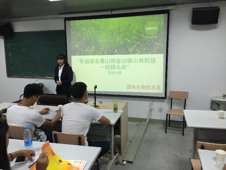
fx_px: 189
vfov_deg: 48.2
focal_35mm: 29
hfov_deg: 61.7
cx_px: 113
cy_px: 85
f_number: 2.2
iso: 125
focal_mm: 4.15
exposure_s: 1/33
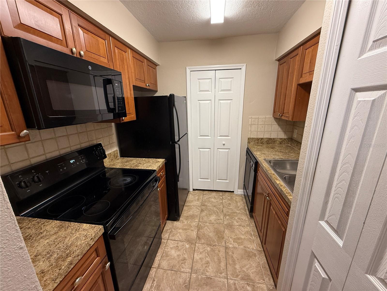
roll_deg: +0.9
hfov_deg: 102.1
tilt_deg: -14.8
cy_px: 146
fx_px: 157
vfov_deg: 85.7
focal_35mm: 14
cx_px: 194
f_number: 2.2
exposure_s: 1/60
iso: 200
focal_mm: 2.22
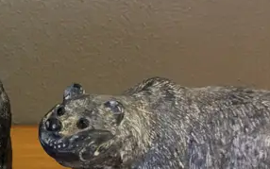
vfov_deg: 11.7
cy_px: 184
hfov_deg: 16.7
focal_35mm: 110
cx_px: -163
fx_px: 810
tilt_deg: -27.1
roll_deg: -0.6
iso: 40
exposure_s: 1/17
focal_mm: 4.15
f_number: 2.2
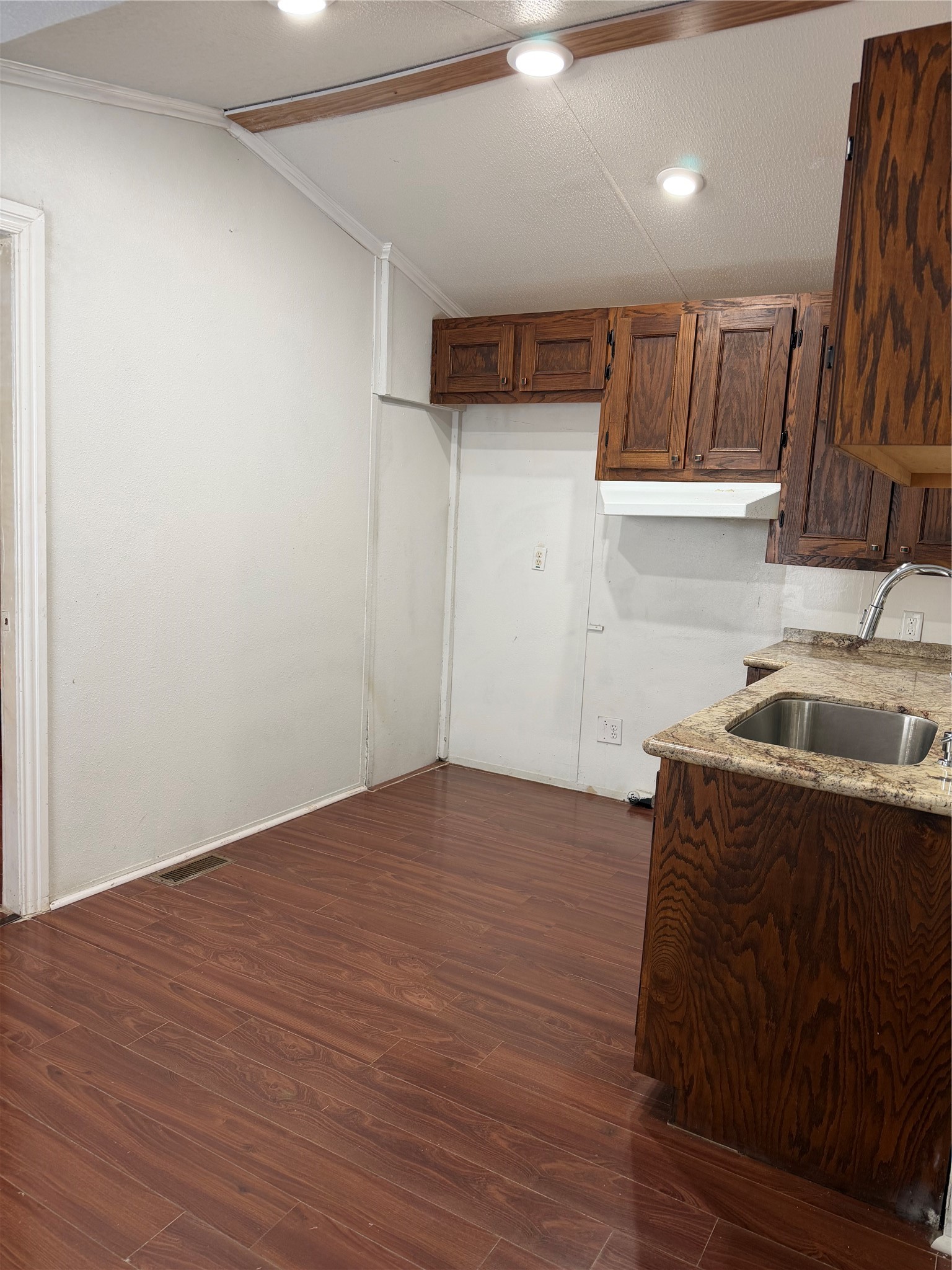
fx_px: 880
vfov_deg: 71.6
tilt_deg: -7.4
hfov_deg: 56.8
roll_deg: -3.7
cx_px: 476
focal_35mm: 24
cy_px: 635
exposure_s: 1/60
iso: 100
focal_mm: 6.76
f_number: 1.78
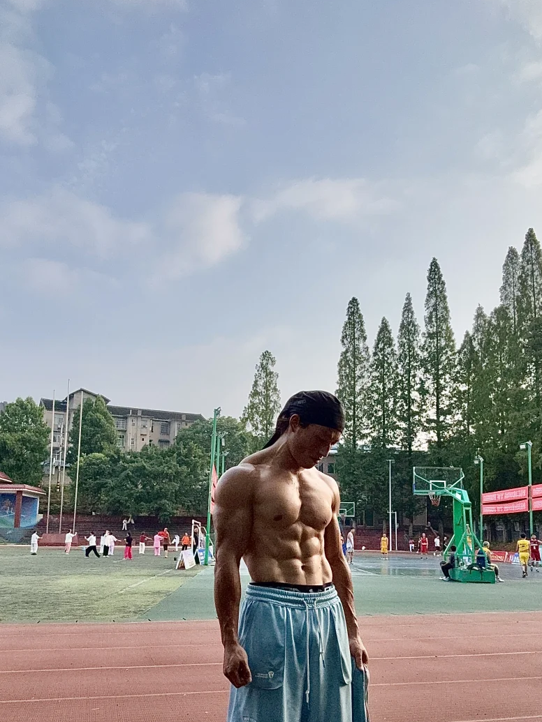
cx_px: 277
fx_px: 668
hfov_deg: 44.1
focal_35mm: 32
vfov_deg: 56.3
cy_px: 442
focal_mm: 2.69
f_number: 1.9
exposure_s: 1/981
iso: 25
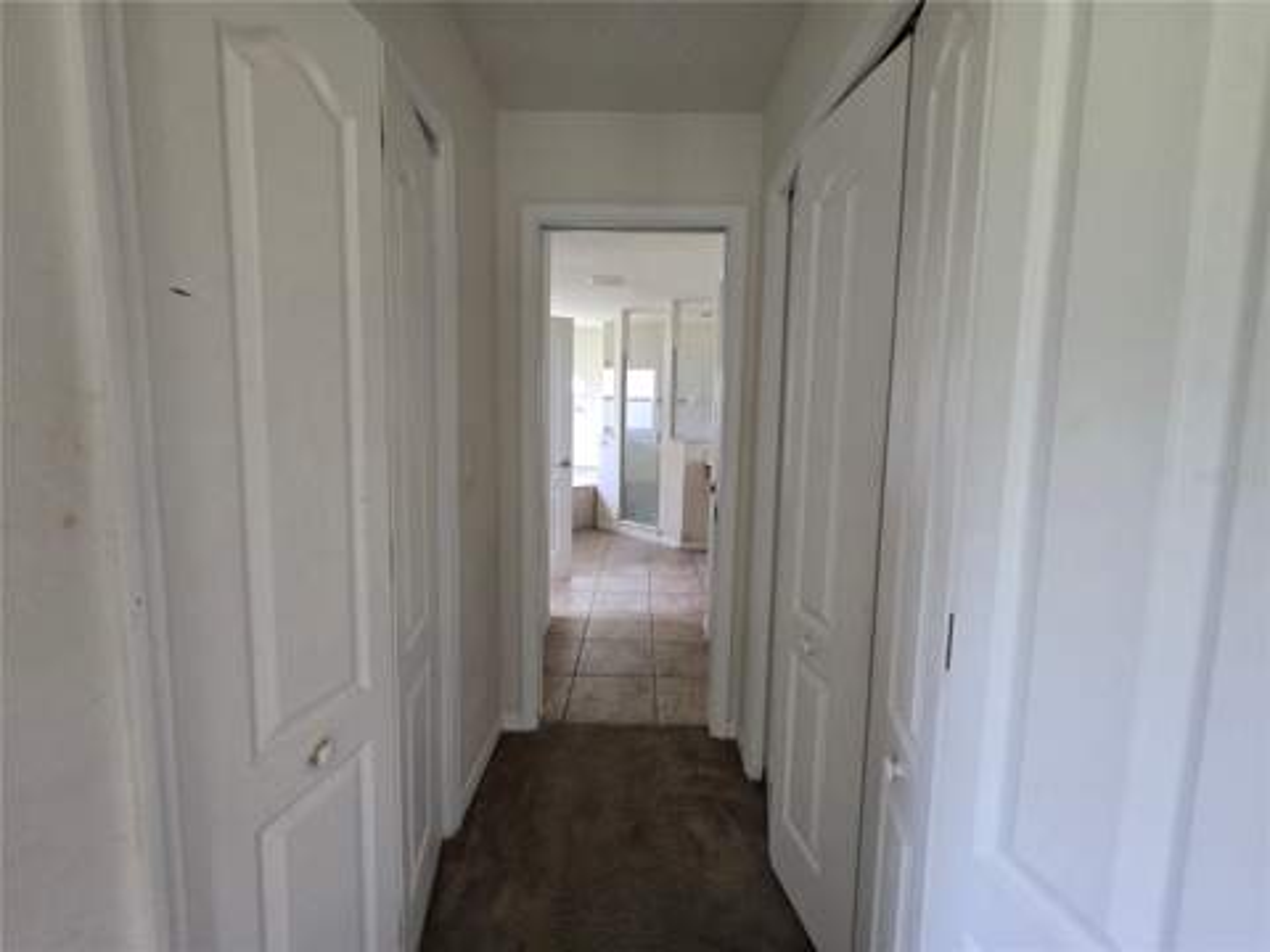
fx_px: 477
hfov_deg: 106.2
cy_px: 476
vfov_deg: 89.9
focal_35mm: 13
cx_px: 635
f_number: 2.2
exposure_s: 1/60
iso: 200
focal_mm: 2.2
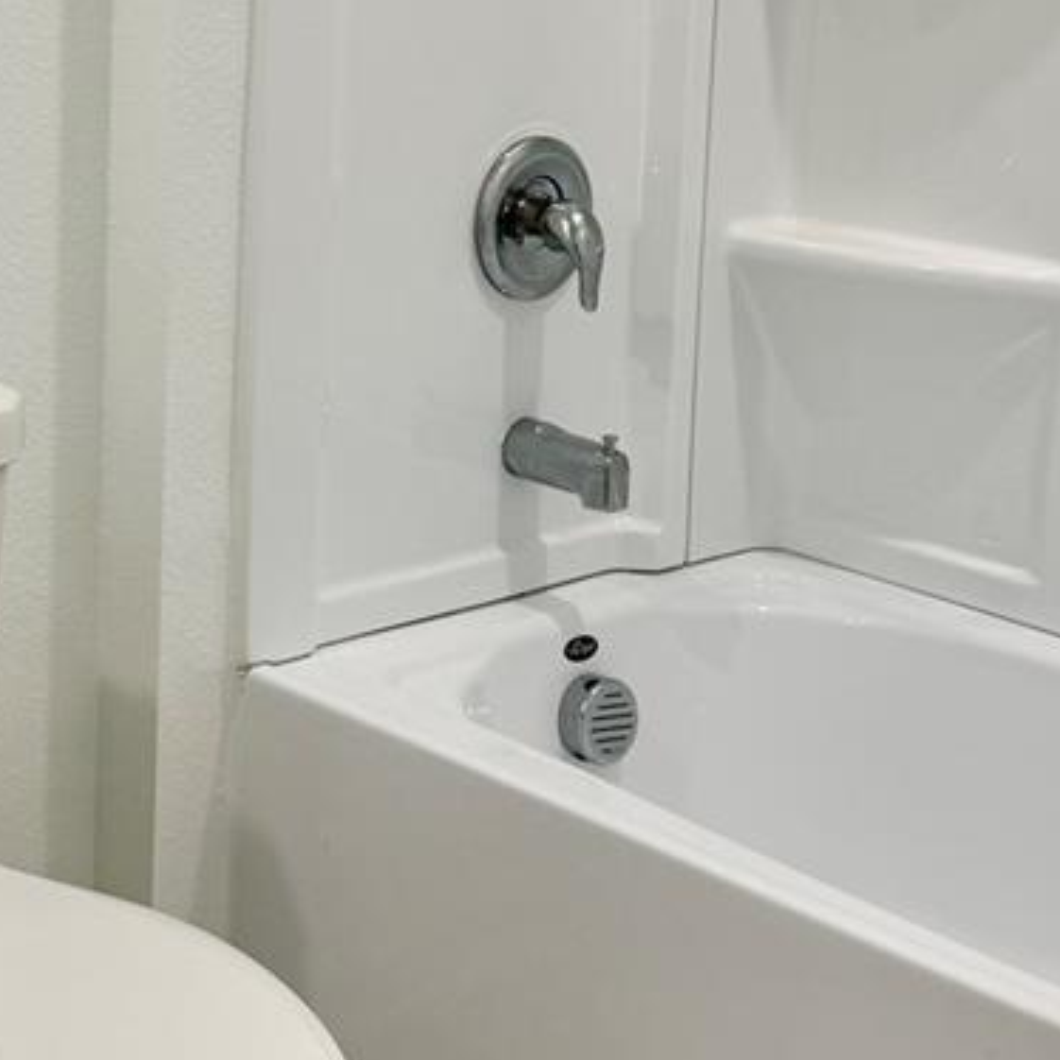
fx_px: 2356
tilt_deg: -8.4
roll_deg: +0.6
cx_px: 303
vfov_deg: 24.8
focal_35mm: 68
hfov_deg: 25.1
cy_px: 153
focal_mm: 6.76
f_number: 1.78
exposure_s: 1/120
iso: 80
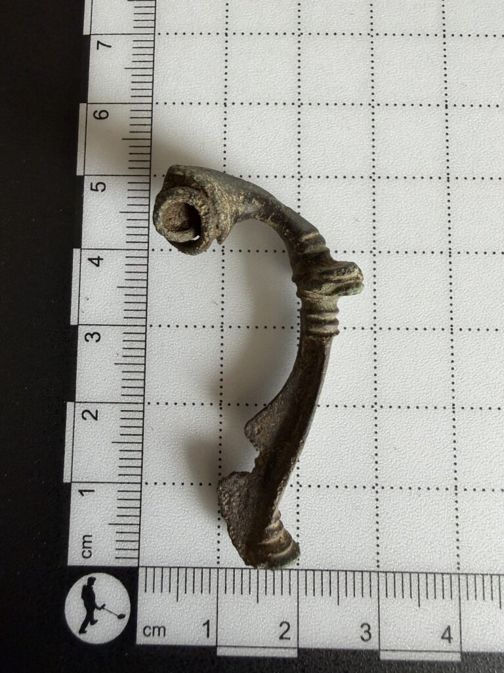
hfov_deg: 56.8
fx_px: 466
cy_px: 336
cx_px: 252
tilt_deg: -83.8
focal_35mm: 24
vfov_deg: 71.6
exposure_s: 1/121
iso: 160
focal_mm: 2.22
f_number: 2.2
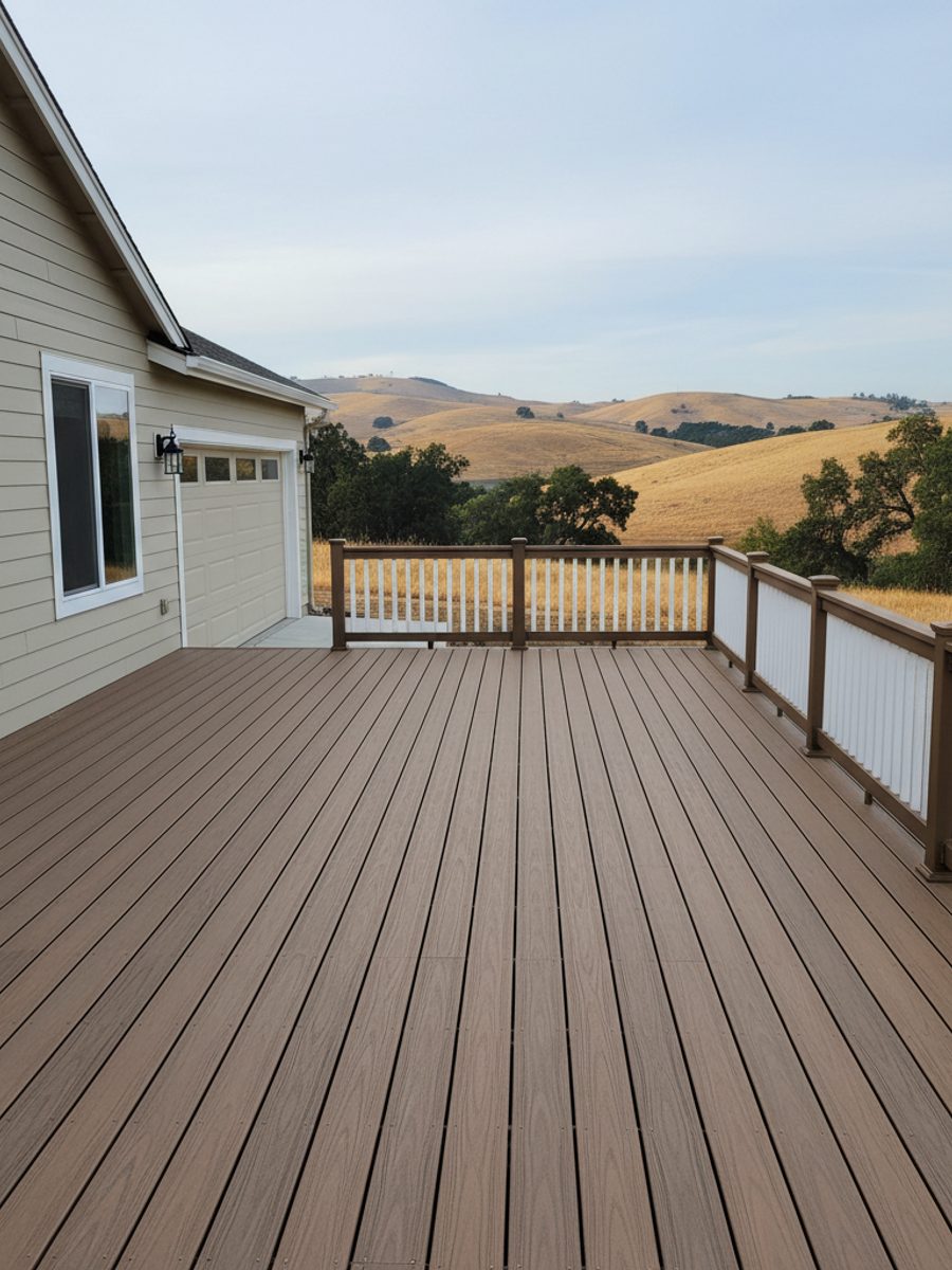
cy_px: 635
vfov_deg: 71.6
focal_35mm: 24
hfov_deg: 56.8
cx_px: 476
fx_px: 880
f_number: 1.78
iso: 325
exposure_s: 1/1784
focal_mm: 6.8
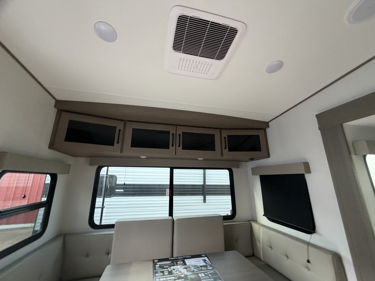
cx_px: 188
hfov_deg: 102.1
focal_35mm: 14
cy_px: 140
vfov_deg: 85.7
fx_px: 152
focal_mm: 2.22
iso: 125
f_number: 2.2
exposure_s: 1/121
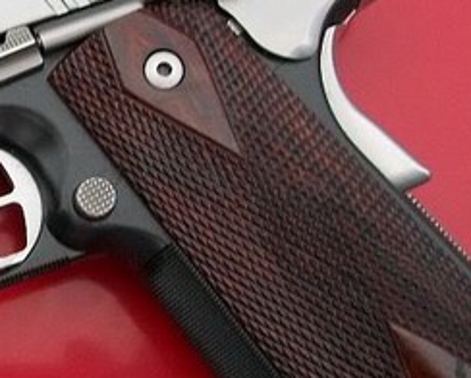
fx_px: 1285
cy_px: 123
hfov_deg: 19.9
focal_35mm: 92
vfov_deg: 16.7
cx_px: -35
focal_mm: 6
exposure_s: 1/30
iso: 80
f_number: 2.7
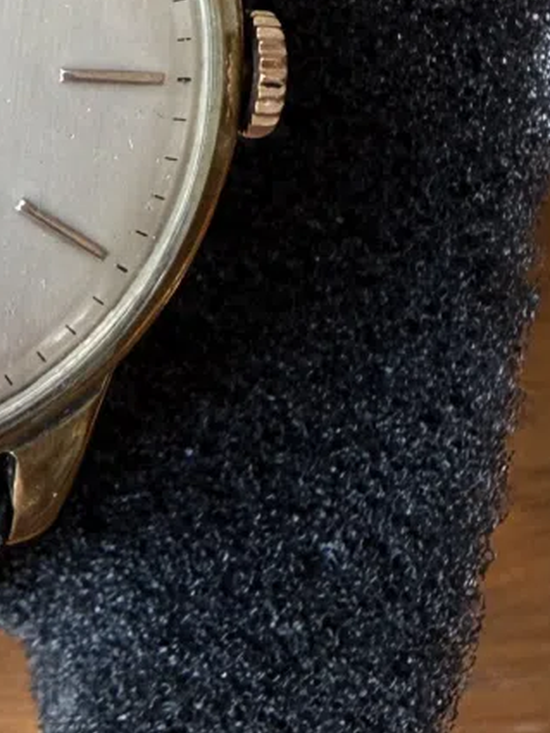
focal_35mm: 77
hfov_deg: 17.6
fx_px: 1630
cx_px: -217
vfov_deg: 25.0
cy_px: 179
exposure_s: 1/99
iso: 160
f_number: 2.2
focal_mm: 2.22
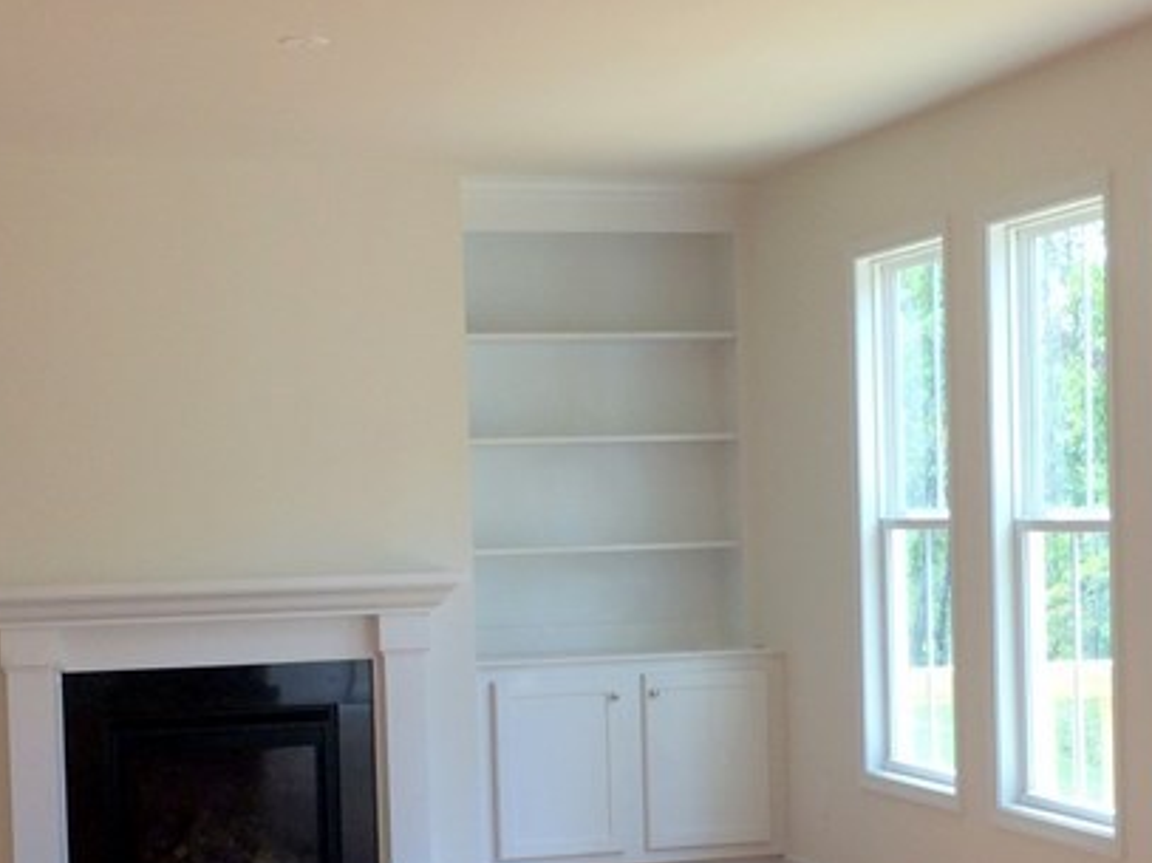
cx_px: 679
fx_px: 2429
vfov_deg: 20.0
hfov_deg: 26.6
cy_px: 628
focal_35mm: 73
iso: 50
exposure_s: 1/60
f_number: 2.2
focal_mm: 4.15
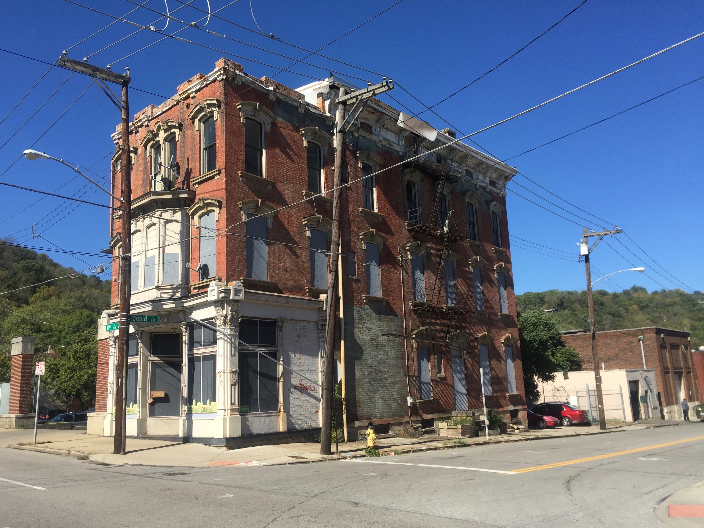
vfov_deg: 48.2
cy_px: 264
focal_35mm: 29
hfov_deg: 61.7
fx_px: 590
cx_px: 352
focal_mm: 4.15
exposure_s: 1/1883
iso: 32
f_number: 2.2
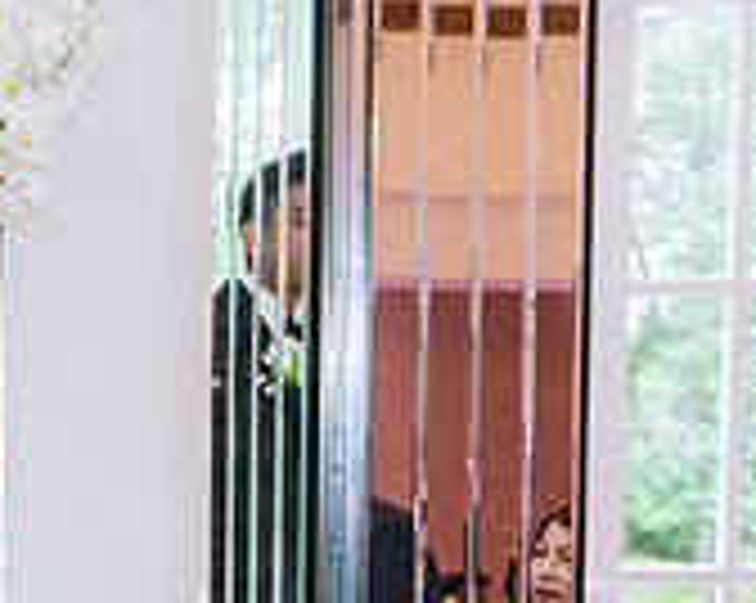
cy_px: 574
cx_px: -536
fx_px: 1743
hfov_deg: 19.5
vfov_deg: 19.2
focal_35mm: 78
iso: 800
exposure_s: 1/200
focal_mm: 24
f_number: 2.8
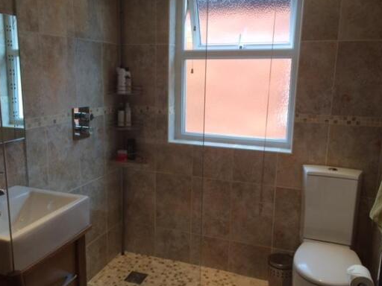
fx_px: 364
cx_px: 178
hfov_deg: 55.3
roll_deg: -1.2
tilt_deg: -12.6
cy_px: 146
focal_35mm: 33
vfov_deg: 42.9
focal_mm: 4.15
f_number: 2.2
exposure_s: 1/60
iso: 32
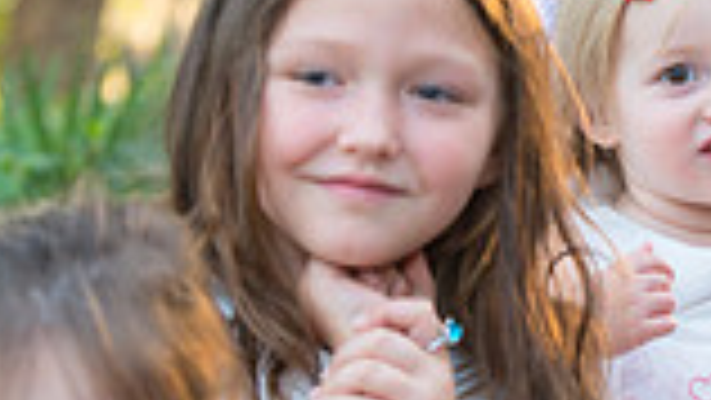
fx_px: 5073
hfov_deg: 8.0
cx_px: 590
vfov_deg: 4.5
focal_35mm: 269
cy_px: 196
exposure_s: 1/25
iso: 200
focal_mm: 70
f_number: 4
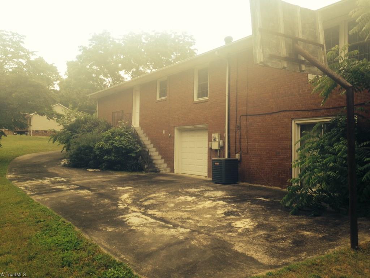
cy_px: 139
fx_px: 353
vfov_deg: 42.9
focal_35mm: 33
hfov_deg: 55.4
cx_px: 185
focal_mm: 4.12
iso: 50
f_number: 2.4
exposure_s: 1/742
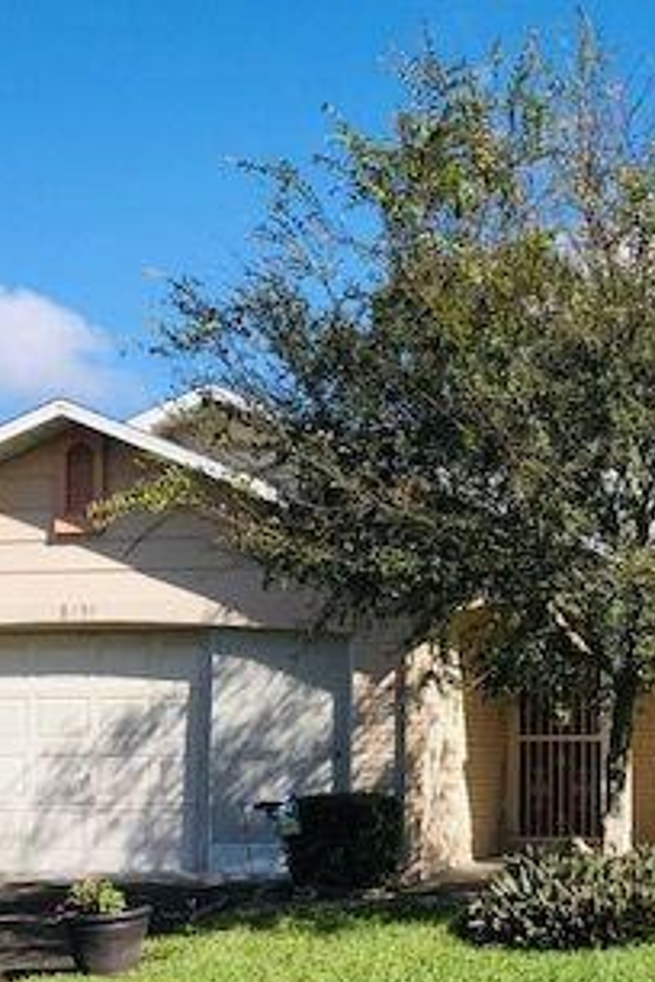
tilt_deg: +5.7
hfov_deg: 21.5
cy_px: 616
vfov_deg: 32.7
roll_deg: -0.8
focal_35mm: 61
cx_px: 655
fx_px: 1665
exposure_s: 1/2128
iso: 20
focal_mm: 3.99
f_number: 1.8
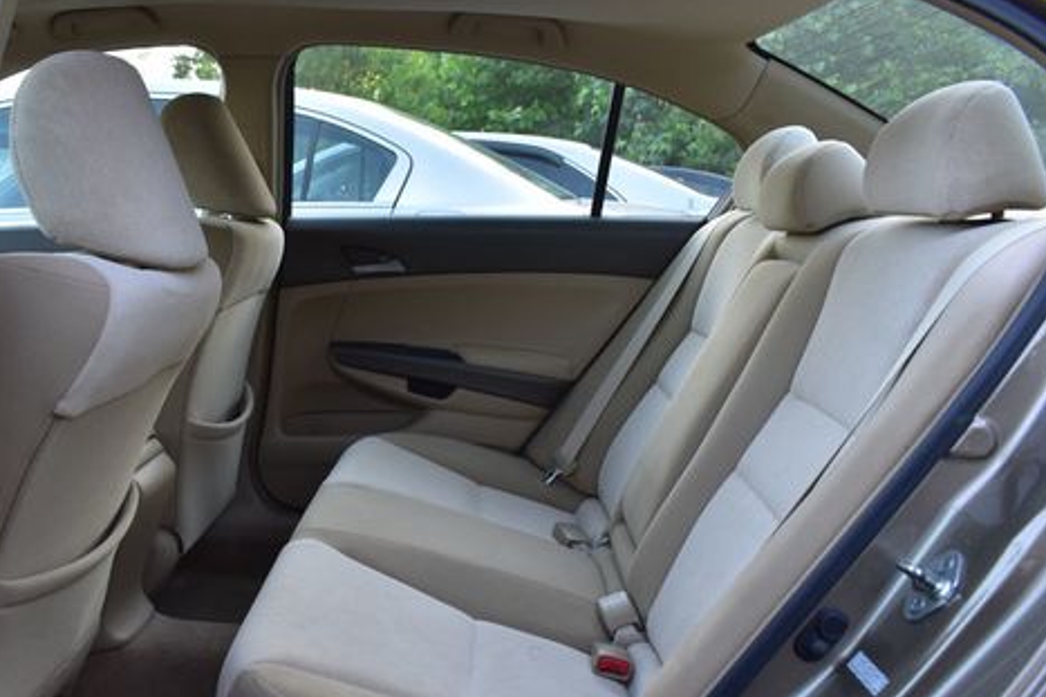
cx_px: 376
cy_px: 457
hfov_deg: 51.2
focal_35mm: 37
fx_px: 1075
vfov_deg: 35.6
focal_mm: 18
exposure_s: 1/50
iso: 400
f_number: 7.1
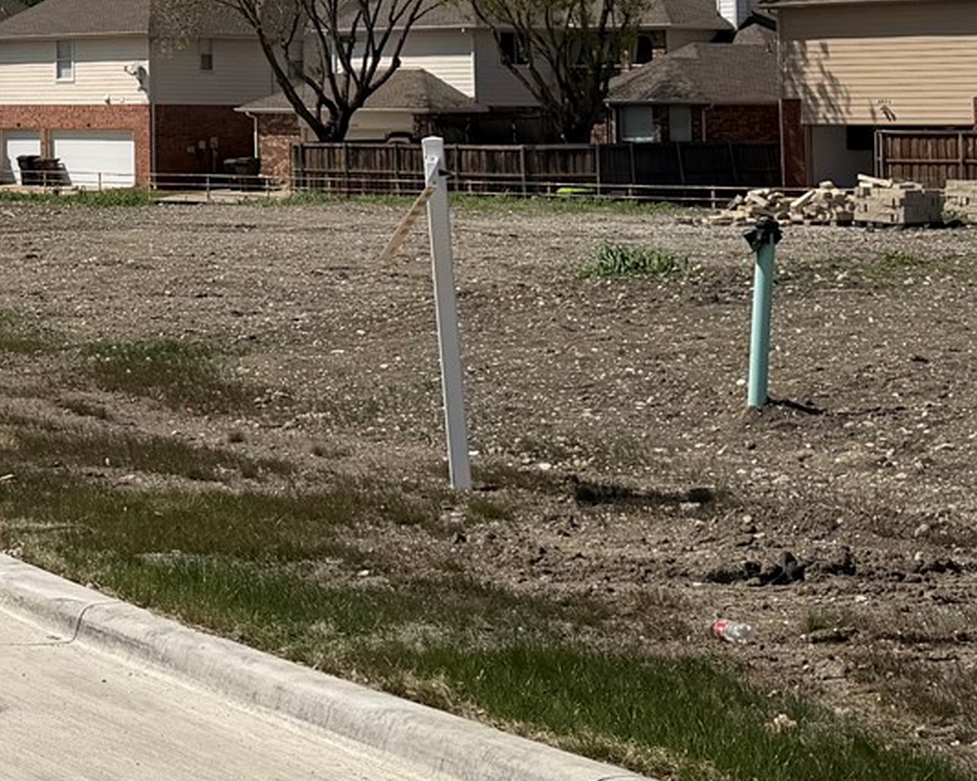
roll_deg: +0.4
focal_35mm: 90
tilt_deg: +3.4
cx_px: -324
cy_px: -68
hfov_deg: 19.5
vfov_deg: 16.6
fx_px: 2601
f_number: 1.78
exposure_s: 1/9091
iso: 80
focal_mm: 6.76
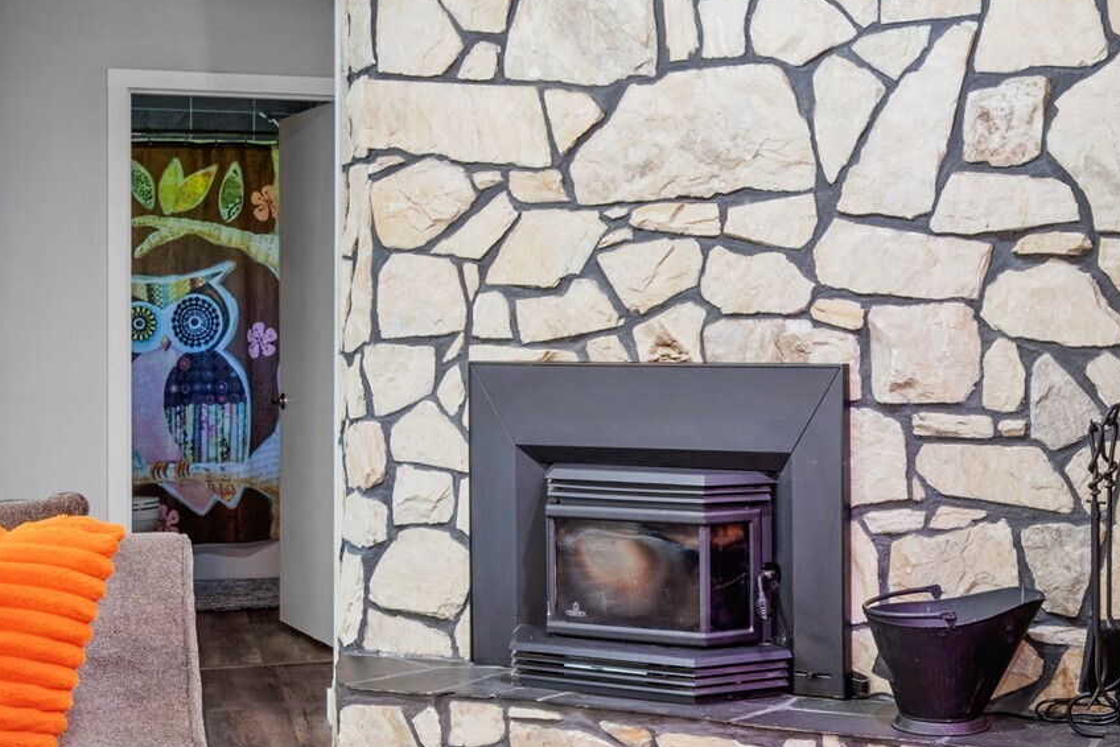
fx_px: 1867
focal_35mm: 60
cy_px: 517
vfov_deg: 22.5
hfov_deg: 32.8
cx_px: 818
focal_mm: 20
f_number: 9
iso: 200
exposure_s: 1.3
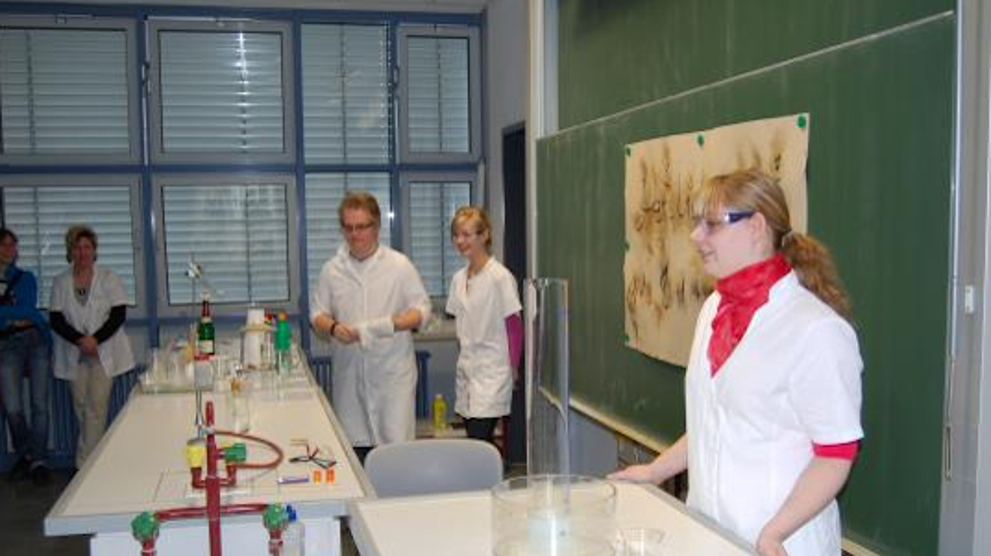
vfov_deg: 31.1
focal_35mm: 38
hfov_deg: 52.8
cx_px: 494
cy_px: 312
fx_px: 998
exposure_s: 1/60
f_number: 4
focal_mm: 24
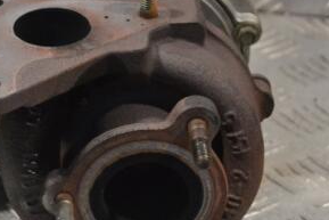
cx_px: 72
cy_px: 122
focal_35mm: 171
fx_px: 1564
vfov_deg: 8.0
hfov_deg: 12.0
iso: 3200
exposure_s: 1/250
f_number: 8
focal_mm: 55
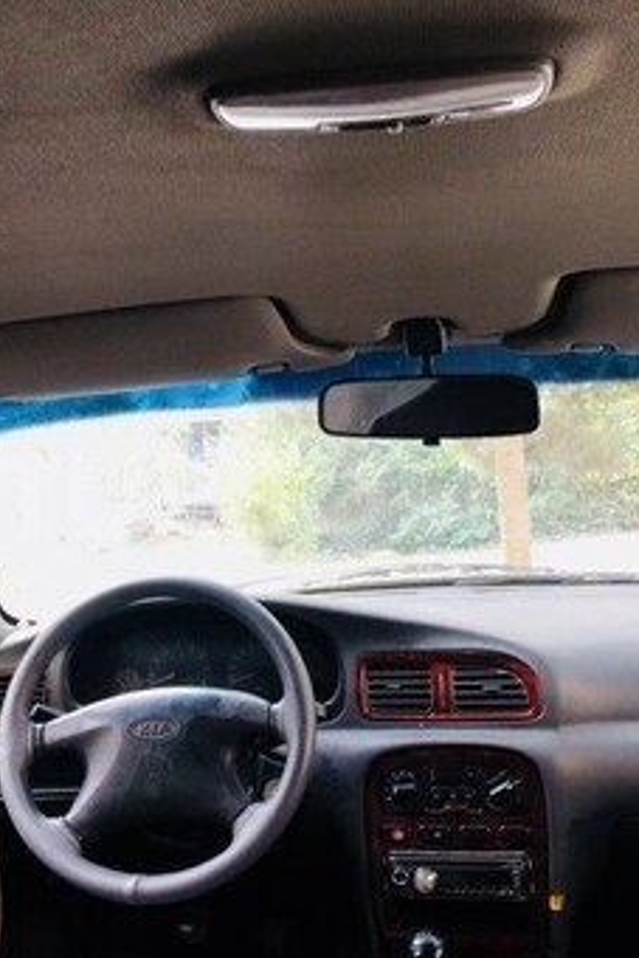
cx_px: 287
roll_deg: +2.6
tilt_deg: -6.7
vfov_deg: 44.5
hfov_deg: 30.5
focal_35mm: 44
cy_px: 496
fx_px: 1170
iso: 80
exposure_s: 1/33
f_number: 2.2
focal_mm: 4.15
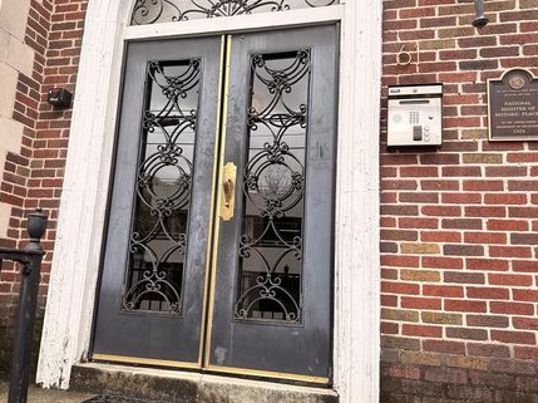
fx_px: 435
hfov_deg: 63.5
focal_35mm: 28
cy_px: 199
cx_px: 267
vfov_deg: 49.7
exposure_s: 1/722
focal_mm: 6.76
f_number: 1.78
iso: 80
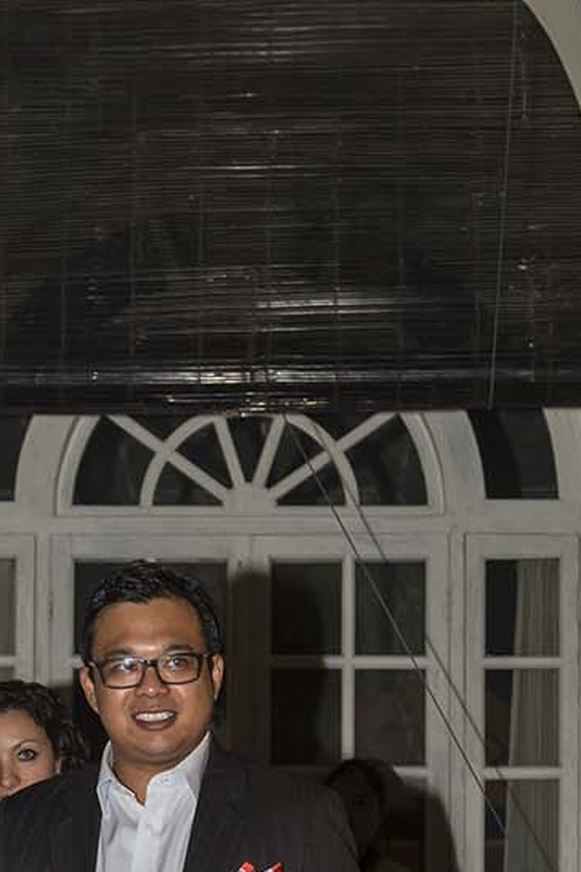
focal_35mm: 77
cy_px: 838
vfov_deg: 25.2
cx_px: 226
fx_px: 1864
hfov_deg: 17.7
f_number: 4
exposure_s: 1/60
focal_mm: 29
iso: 400
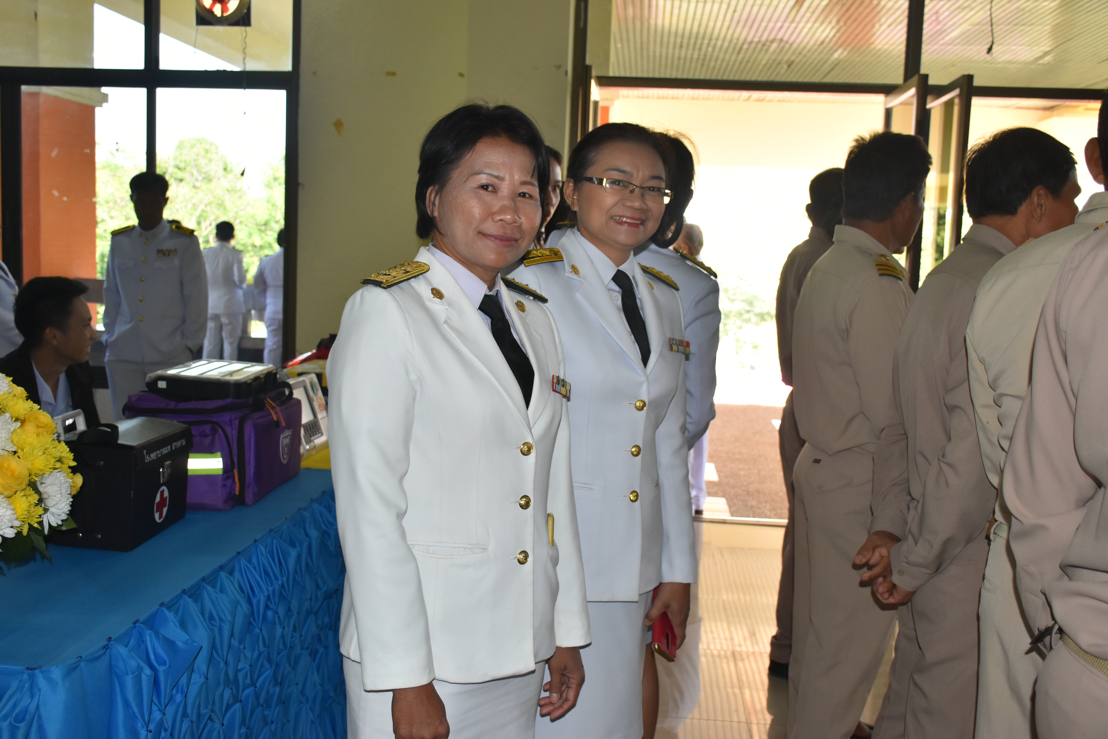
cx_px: 554
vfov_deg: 36.9
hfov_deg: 53.1
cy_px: 370
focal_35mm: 36
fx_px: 1108
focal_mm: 24
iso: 800
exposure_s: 1/100
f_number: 5
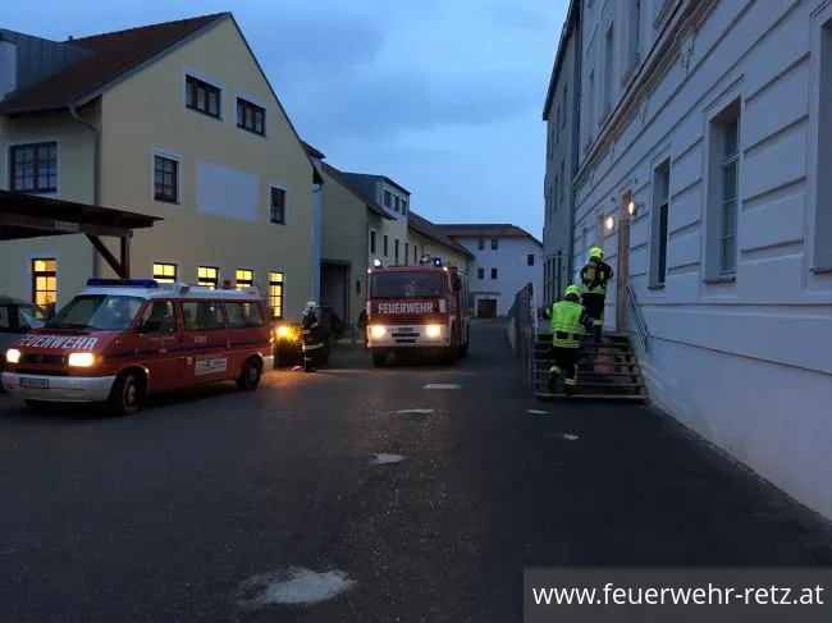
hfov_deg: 61.7
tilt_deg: -1.9
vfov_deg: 48.2
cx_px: 416
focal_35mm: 29
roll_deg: -0.8
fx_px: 697
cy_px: 312
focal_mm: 4.15
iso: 200
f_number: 2.2
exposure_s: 1/20
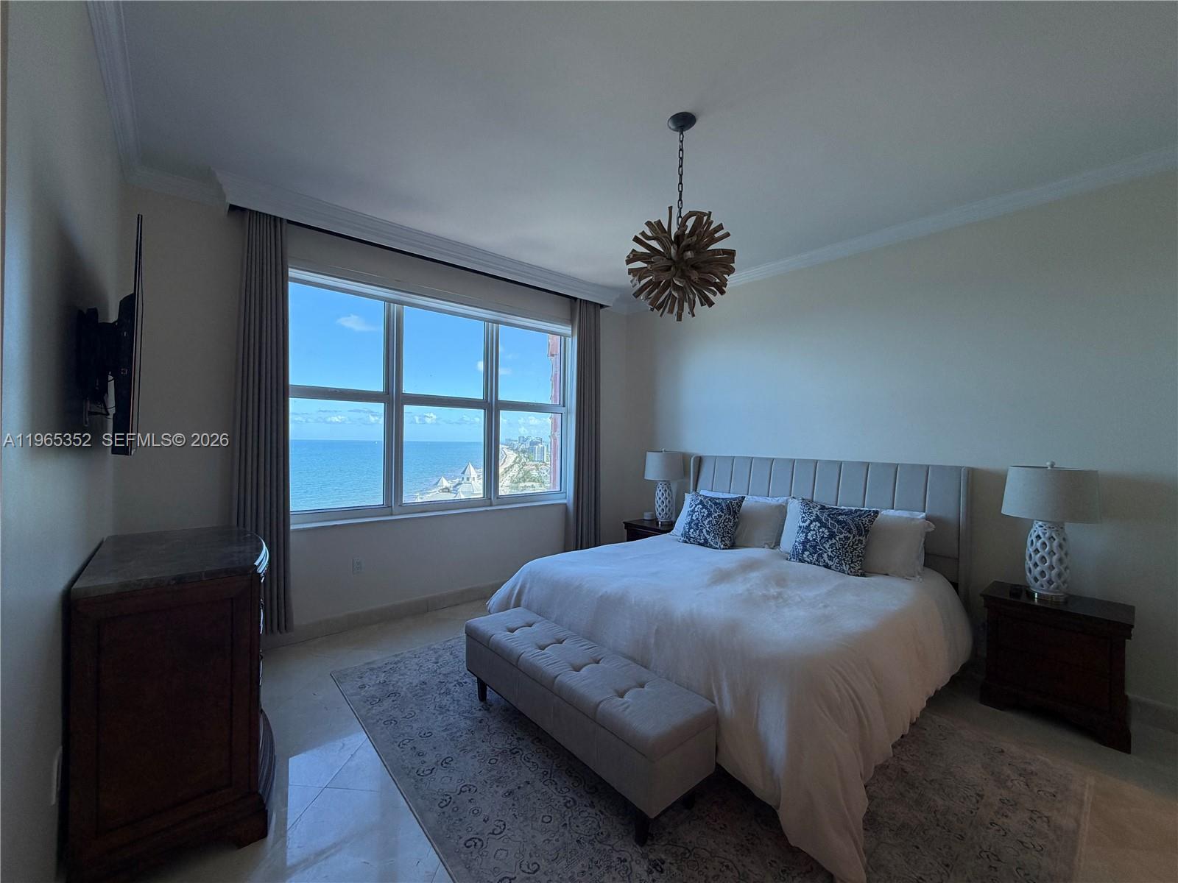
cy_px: 442
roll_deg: -0.4
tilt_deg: -0.4
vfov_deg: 85.7
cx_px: 589
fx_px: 476
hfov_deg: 102.1
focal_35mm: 14
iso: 40
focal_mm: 2.22
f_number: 2.2
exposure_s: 1/159
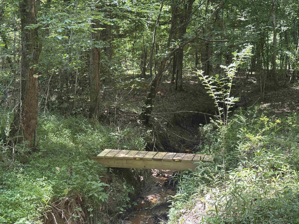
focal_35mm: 53
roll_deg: -0.4
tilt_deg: -7.9
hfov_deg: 36.2
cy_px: 112
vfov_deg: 27.5
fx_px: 458
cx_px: 151
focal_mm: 5.96
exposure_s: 1/96
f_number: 1.6
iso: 50
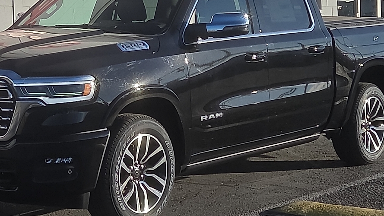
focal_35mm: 98
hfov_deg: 21.6
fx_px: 998
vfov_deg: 12.3
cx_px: 95
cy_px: 24
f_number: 1.8
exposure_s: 1/3333
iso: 25
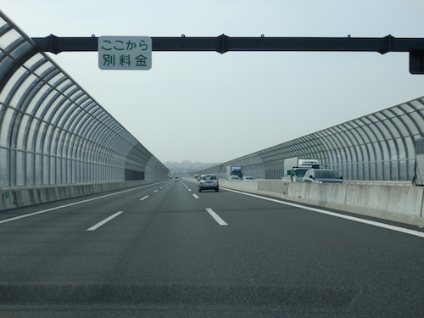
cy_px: 159
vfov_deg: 32.2
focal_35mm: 45
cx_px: 212
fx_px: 551
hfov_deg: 42.1
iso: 80
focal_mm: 8
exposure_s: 1/800
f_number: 3.8
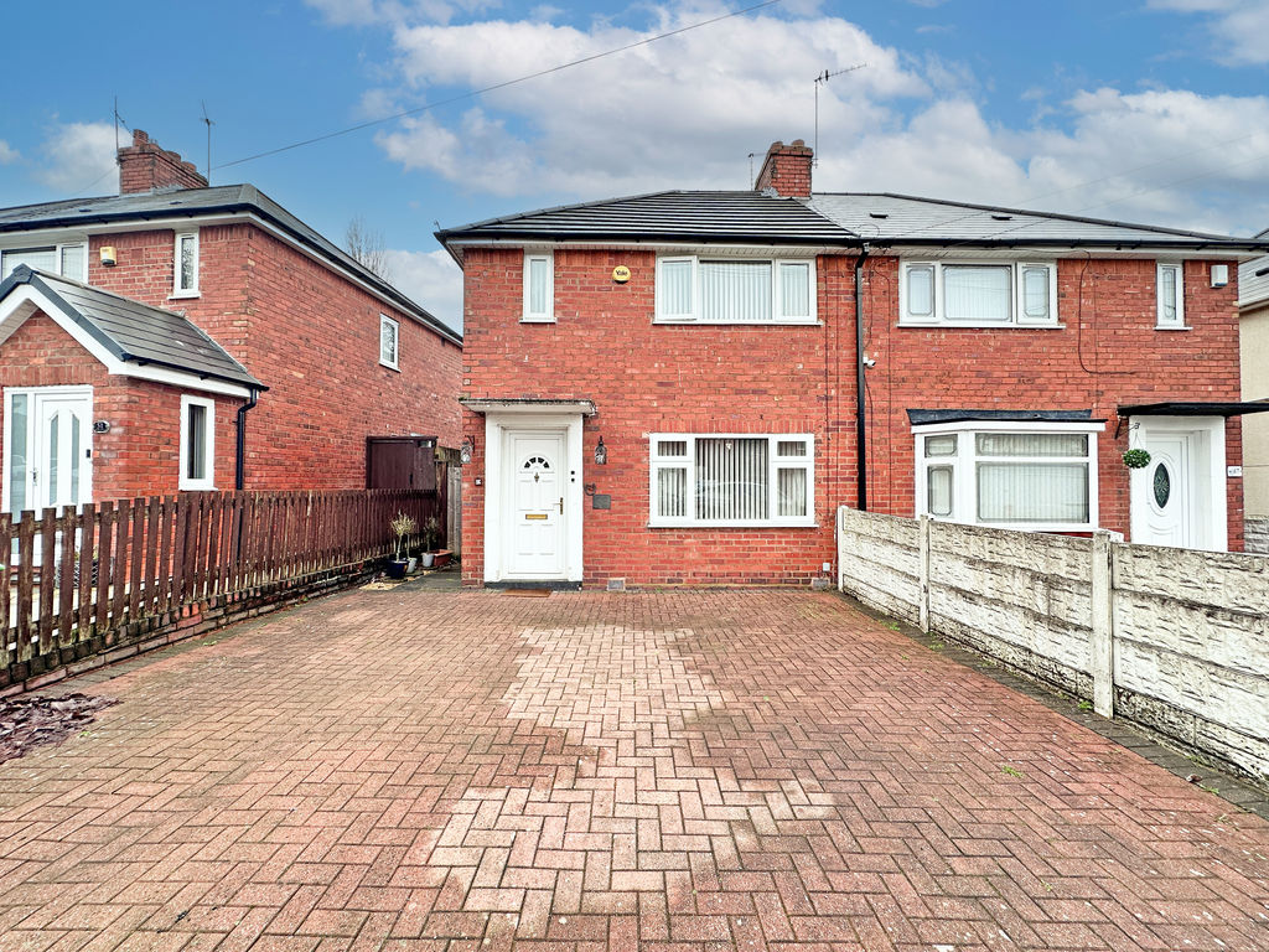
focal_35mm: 14
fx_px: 513
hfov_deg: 102.1
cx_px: 634
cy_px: 476
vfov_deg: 85.7
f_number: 2.2
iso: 40
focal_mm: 2.22
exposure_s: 1/105
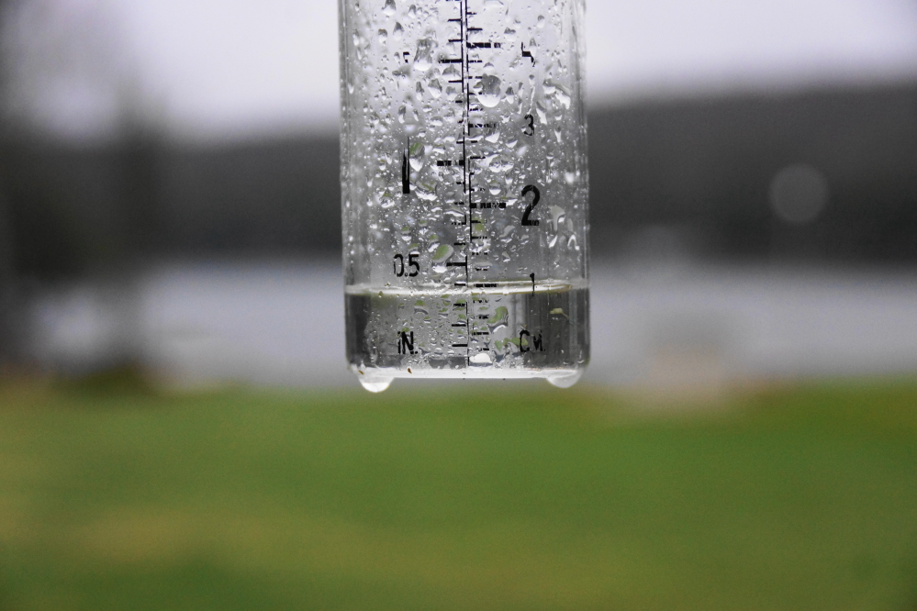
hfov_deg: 24.6
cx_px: 458
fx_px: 2101
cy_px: 306
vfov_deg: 16.6
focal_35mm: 82
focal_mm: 55
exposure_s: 1/100
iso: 800
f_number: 5
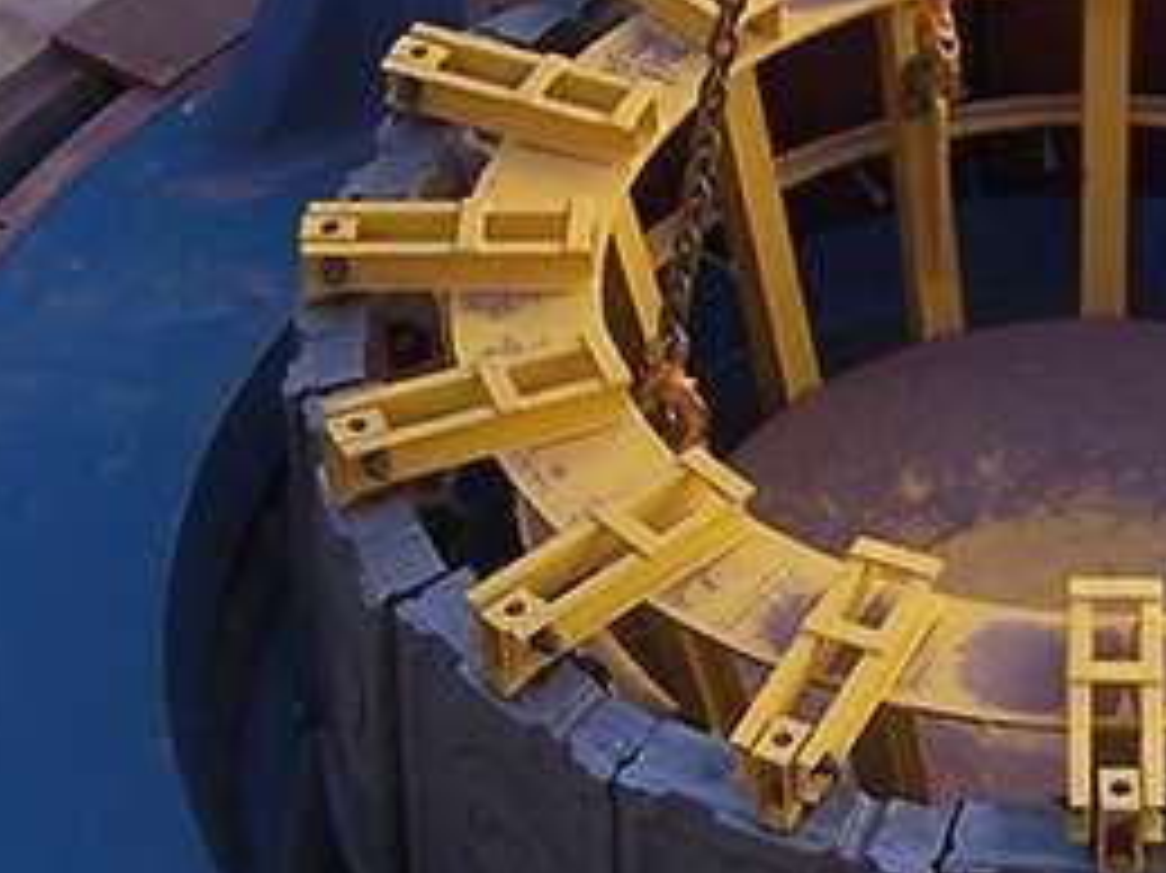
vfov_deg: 10.6
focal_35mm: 139
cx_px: 1134
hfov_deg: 14.0
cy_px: 662
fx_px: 4680
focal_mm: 6
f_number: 3
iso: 80
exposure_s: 1/250
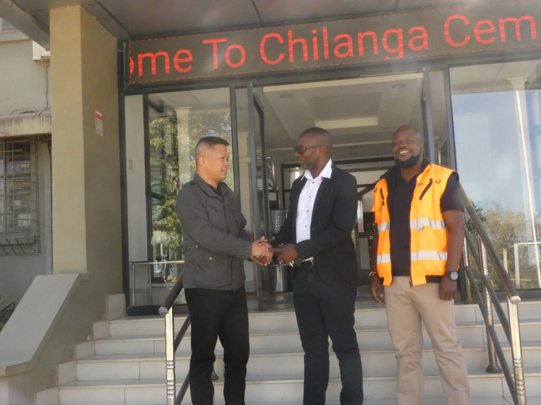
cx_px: 270
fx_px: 672
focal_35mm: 43
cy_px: 202
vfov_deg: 33.6
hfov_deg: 43.9
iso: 800
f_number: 7.1
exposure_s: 1/250
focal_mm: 7.8
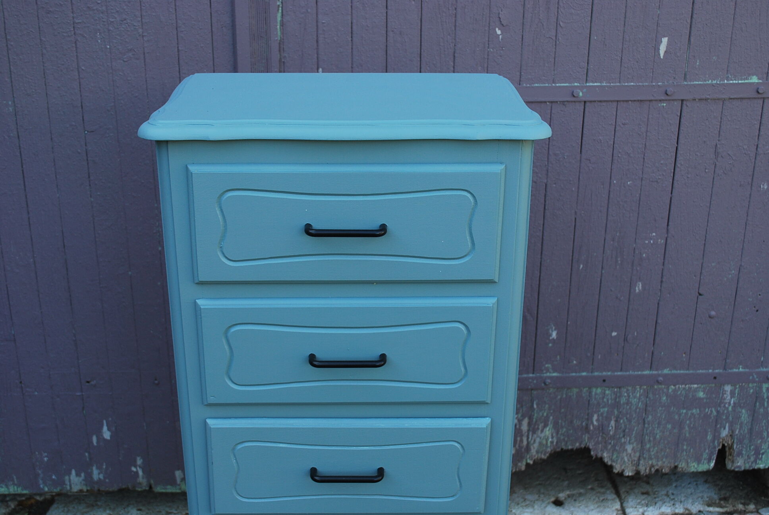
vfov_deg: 32.0
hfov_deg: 46.3
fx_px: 898
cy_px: 258
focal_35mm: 42
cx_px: 384
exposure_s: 1/100
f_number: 5
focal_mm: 28
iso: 200
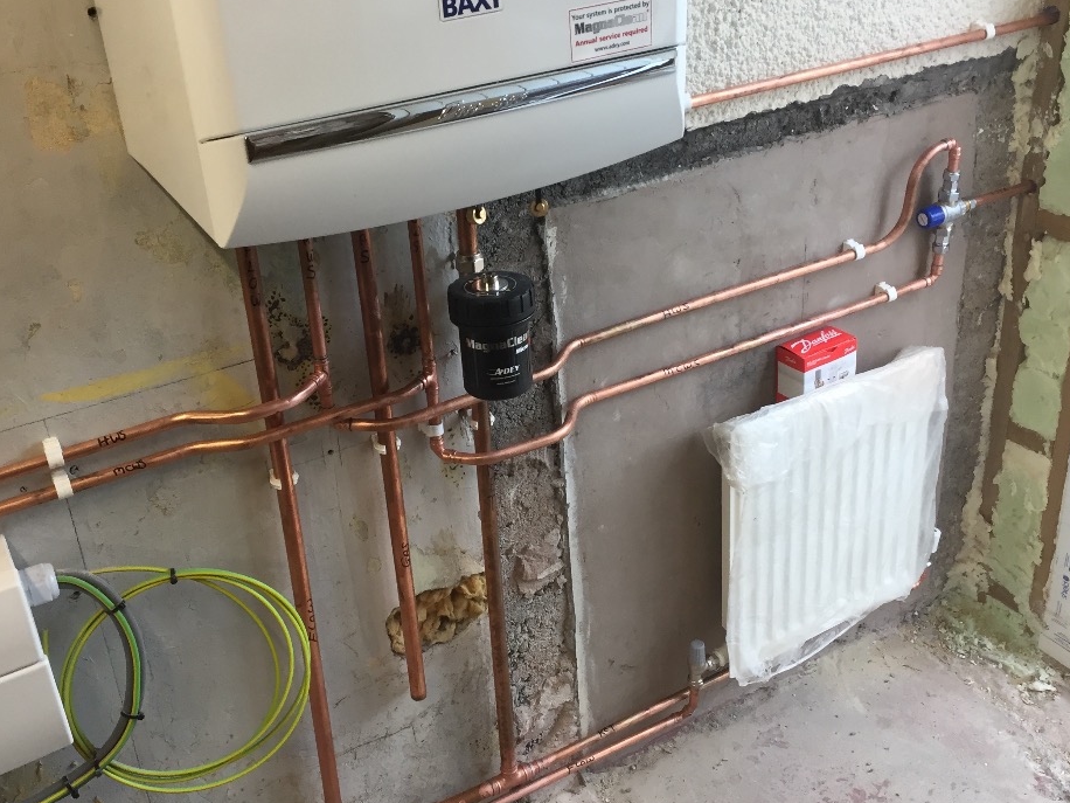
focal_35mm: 38
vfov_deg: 37.7
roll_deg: +4.5
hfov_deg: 49.0
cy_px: 368
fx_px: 1175
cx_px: 509
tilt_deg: -26.3
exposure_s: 1/33
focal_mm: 4.15
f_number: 2.2
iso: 40
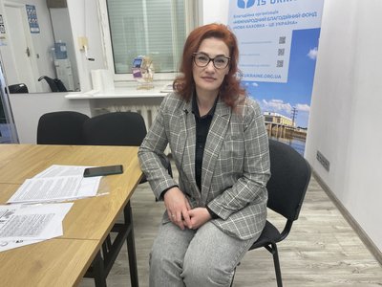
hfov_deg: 67.3
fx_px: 287
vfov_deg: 53.1
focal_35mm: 26
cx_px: 191
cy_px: 144
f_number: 1.6
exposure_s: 1/100
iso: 64
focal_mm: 4.2
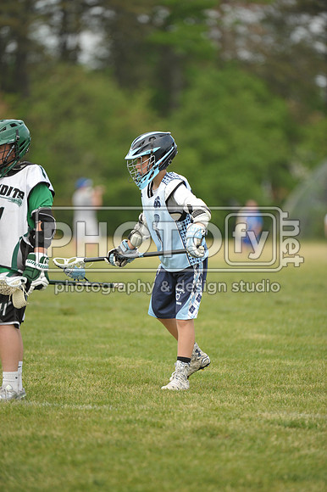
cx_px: 164
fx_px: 4638
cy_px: 246
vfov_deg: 6.1
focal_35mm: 340
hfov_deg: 4.0
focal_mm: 340
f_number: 4
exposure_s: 1/2000
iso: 800
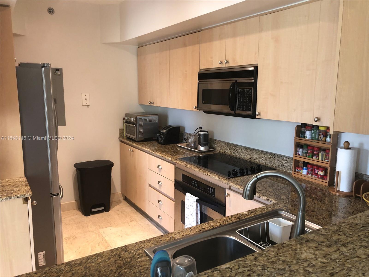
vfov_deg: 49.7
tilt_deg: -8.9
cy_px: 138
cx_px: 184
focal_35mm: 28
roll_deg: -0.1
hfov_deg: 63.4
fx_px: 298
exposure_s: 1/20
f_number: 1.8
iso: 40
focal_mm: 3.99
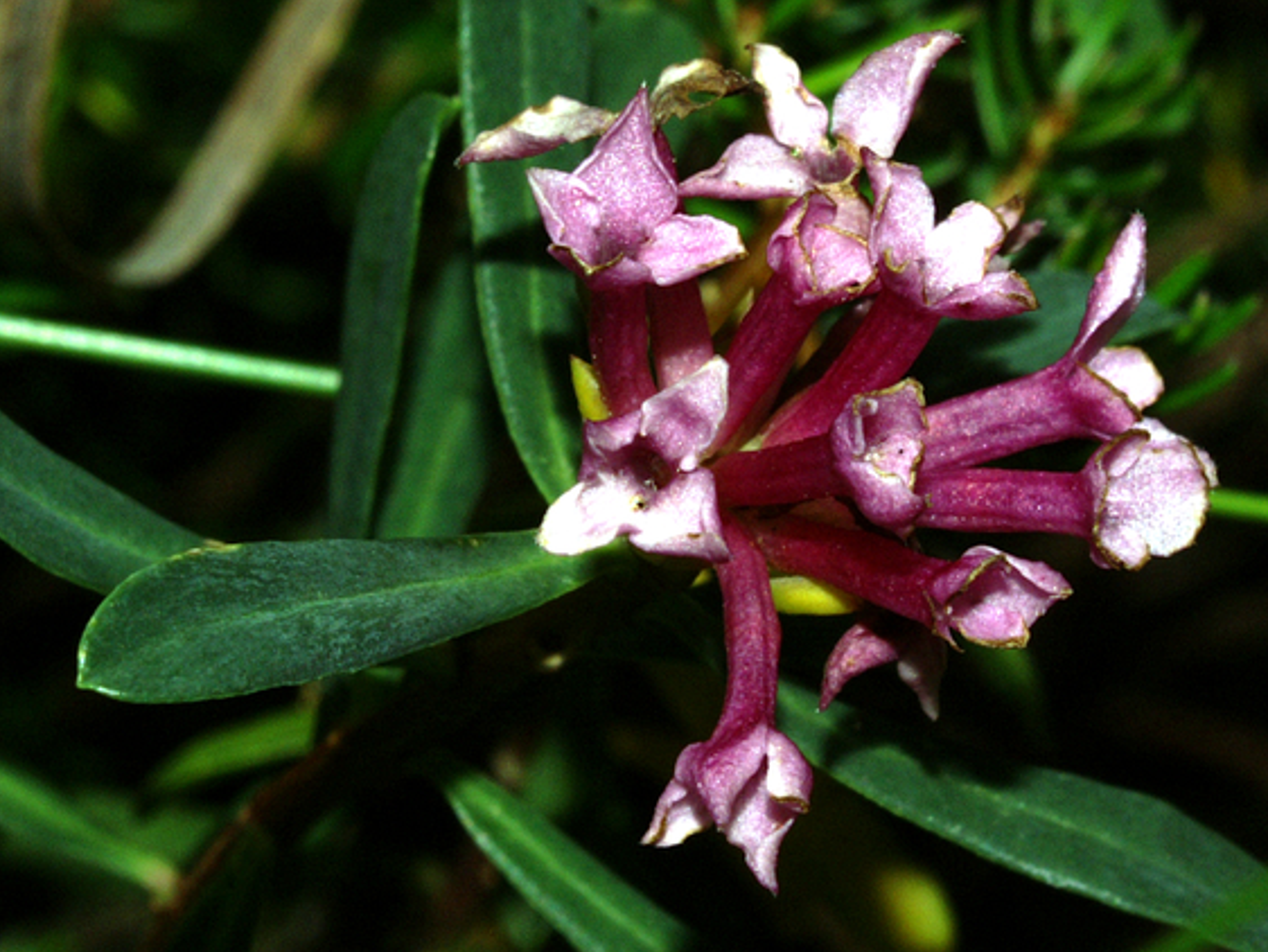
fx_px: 9015
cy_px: 323
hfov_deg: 8.0
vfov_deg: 6.0
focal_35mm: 246
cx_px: 677
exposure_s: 1/125
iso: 100
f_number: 22
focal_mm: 80
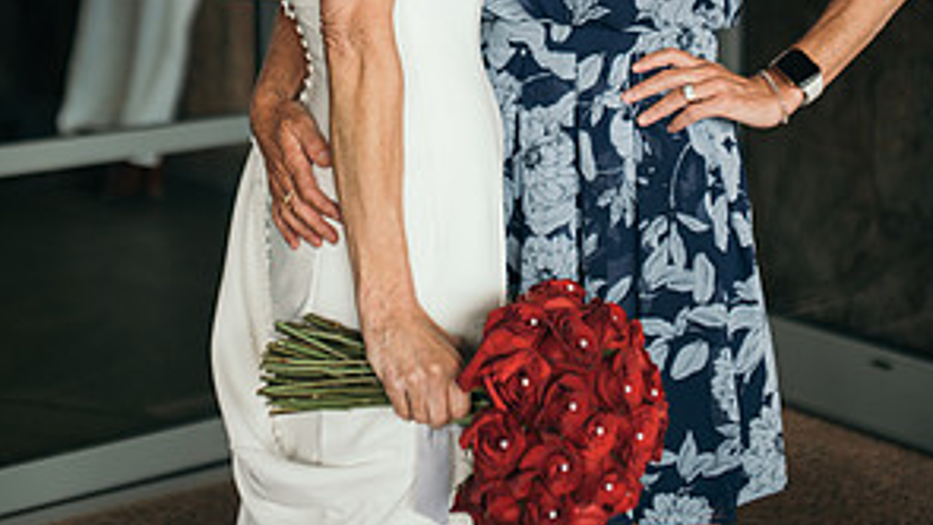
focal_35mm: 80
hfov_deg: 26.5
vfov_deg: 14.6
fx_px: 1979
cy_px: -130
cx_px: 468
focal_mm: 50
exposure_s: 1/125
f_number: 2.2
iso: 125
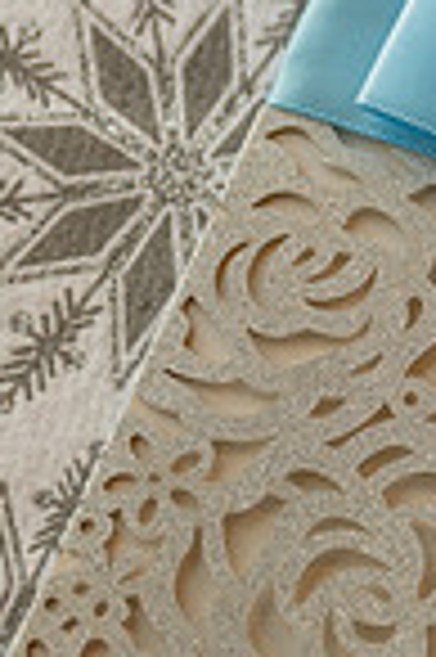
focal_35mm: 225
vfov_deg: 9.2
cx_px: 1139
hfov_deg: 5.8
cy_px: 220
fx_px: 4097
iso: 250
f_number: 2.8
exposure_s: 1/125
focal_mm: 53
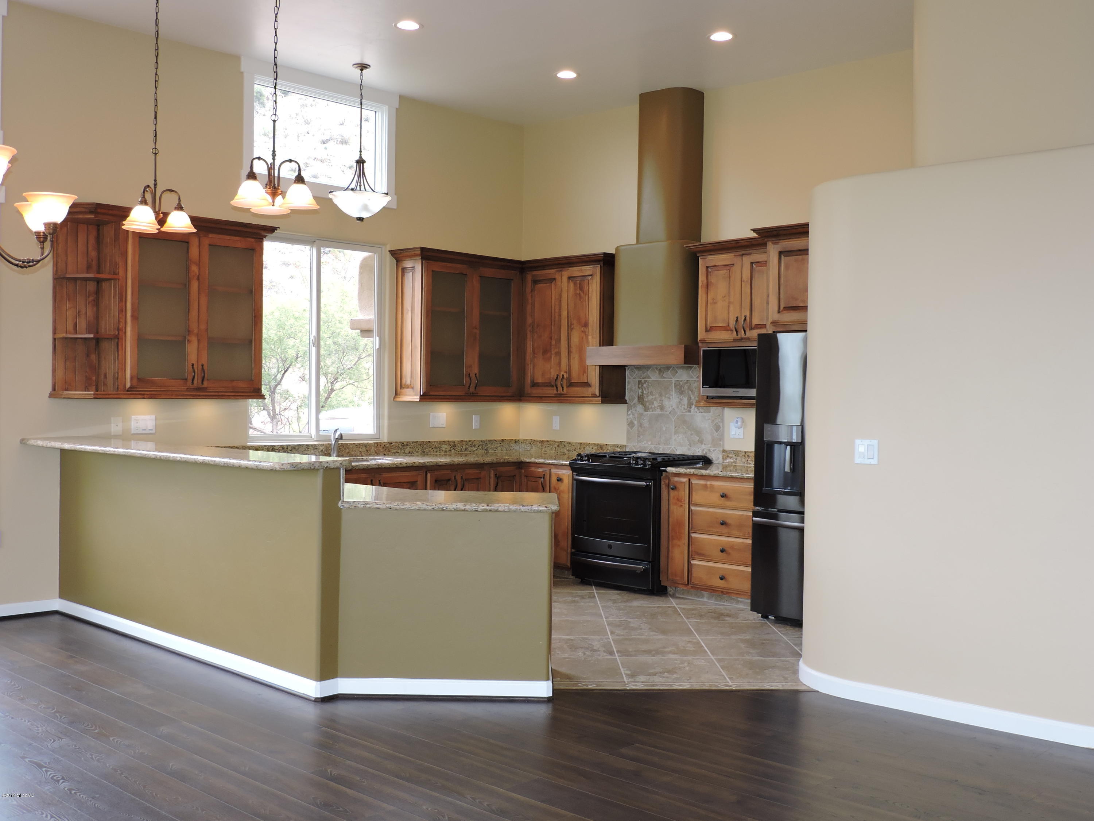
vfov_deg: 40.7
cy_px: 410
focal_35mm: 35
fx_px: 1106
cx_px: 547
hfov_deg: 52.6
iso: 110
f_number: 3.3
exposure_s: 1/60
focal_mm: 6.2
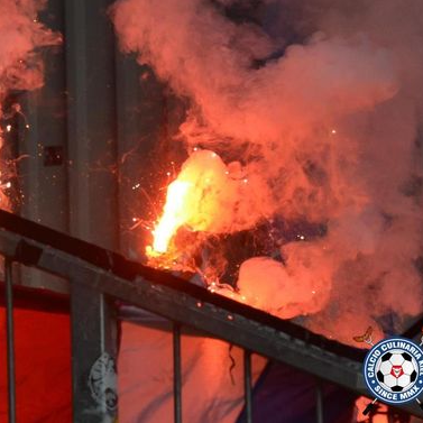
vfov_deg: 6.3
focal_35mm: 280
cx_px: 138
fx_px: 3866
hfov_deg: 6.3
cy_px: 211
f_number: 8
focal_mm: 145
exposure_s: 1/2000
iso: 500
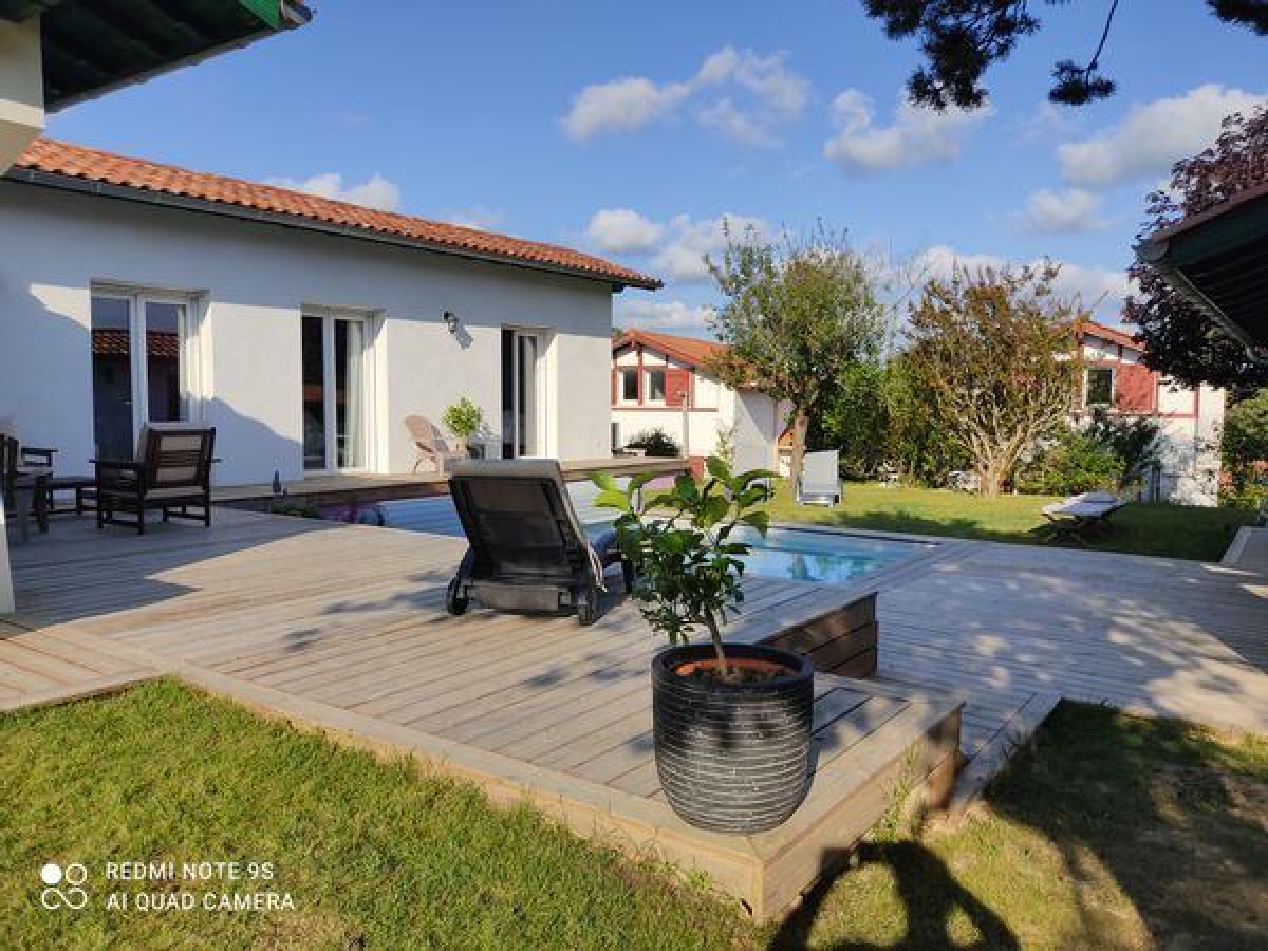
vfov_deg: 53.1
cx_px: 634
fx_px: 952
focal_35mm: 26
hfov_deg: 67.3
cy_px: 476
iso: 100
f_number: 1.79
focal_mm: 4.74
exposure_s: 1/1451
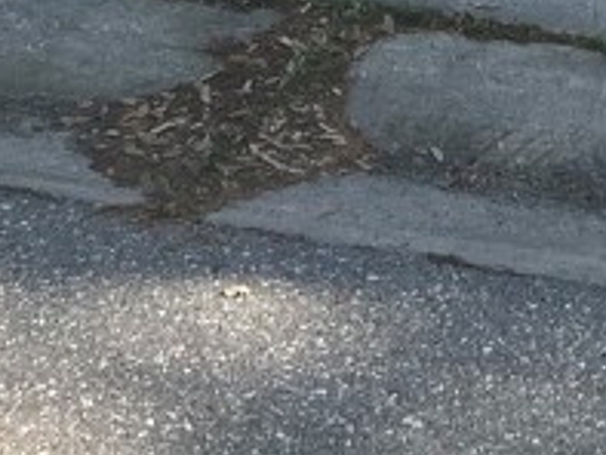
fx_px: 2365
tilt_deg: -6.8
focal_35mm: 135
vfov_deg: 9.5
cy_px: -722
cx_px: 615
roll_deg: +0.1
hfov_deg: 14.4
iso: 50
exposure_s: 1/3571
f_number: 1.5
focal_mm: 5.7
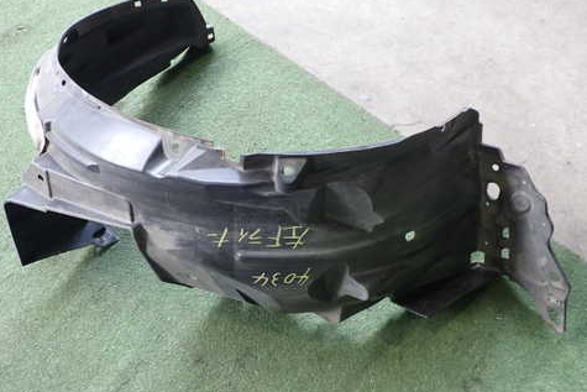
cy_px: 193
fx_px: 685
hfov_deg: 46.3
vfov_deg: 31.9
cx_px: 253
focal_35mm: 42
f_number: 2.4
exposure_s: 1/50
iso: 200
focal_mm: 5.79
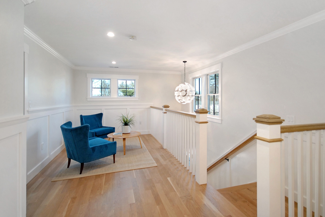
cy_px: 102
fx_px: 154
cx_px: 171
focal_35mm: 17
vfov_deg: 70.5
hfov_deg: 93.1
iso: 500
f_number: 4
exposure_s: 1/50
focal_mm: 10
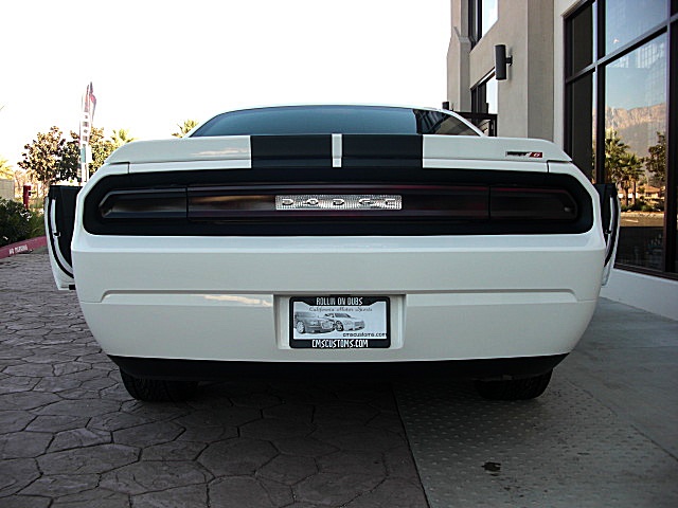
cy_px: 254
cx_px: 339
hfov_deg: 51.4
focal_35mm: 36
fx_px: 705
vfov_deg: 39.7
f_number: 2.8
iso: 50
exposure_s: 1/125
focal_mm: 6.3
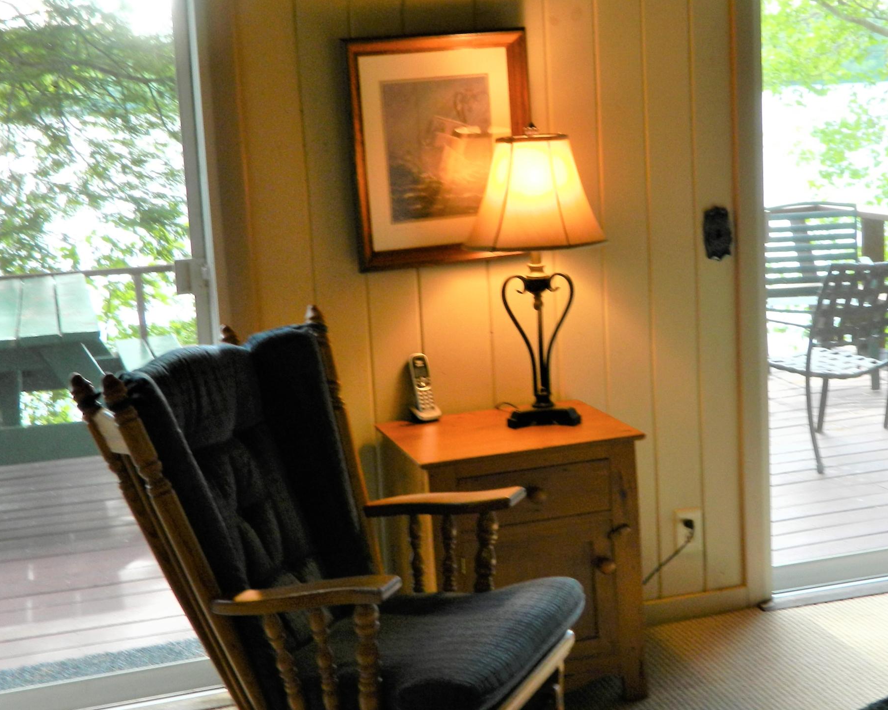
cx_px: 518
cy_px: 325
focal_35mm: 57
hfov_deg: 33.0
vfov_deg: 26.7
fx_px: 1498
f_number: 3.3
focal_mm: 6.2
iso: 80
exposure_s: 1/40
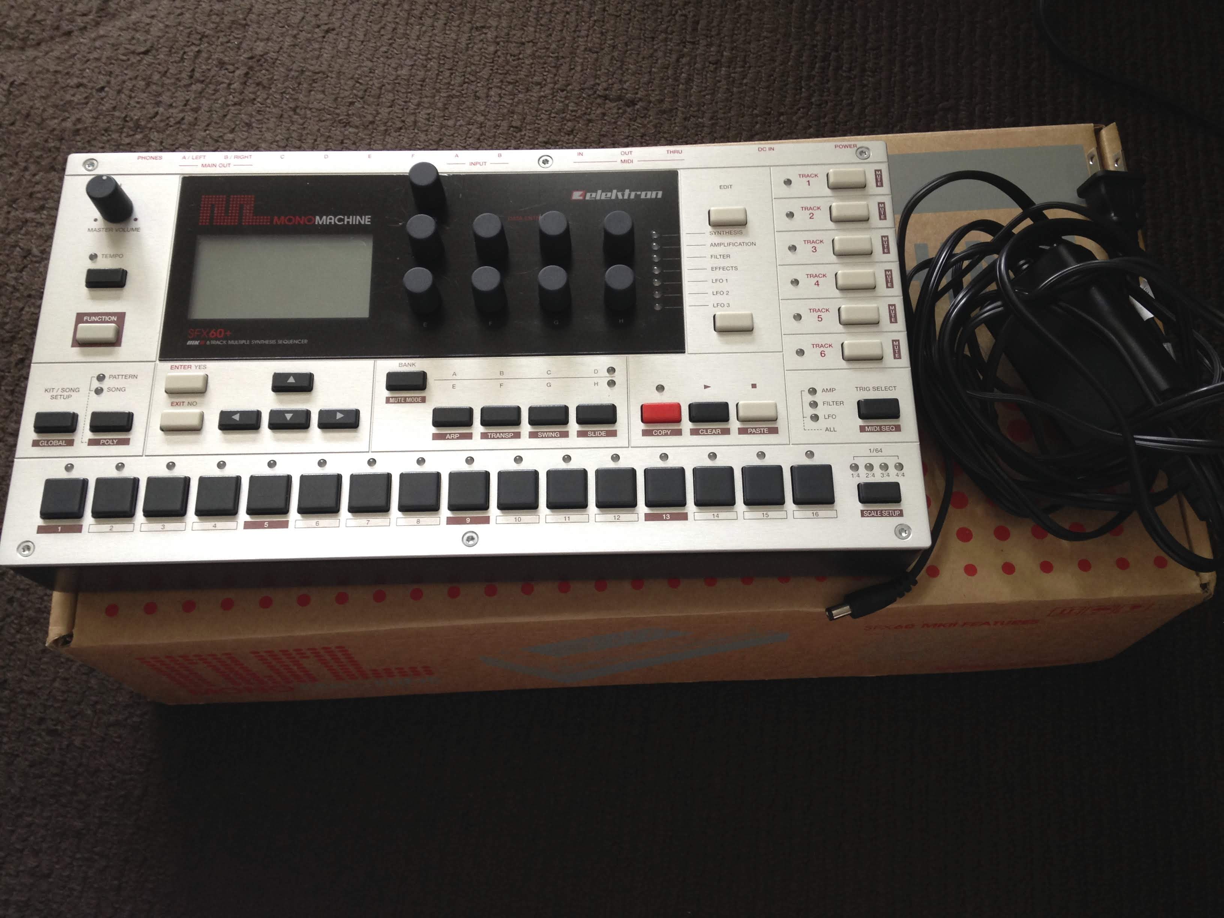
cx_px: 612
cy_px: 459
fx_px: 1167
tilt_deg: -70.3
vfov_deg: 42.9
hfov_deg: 55.4
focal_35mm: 33
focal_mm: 4.12
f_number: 2.4
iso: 100
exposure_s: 1/20
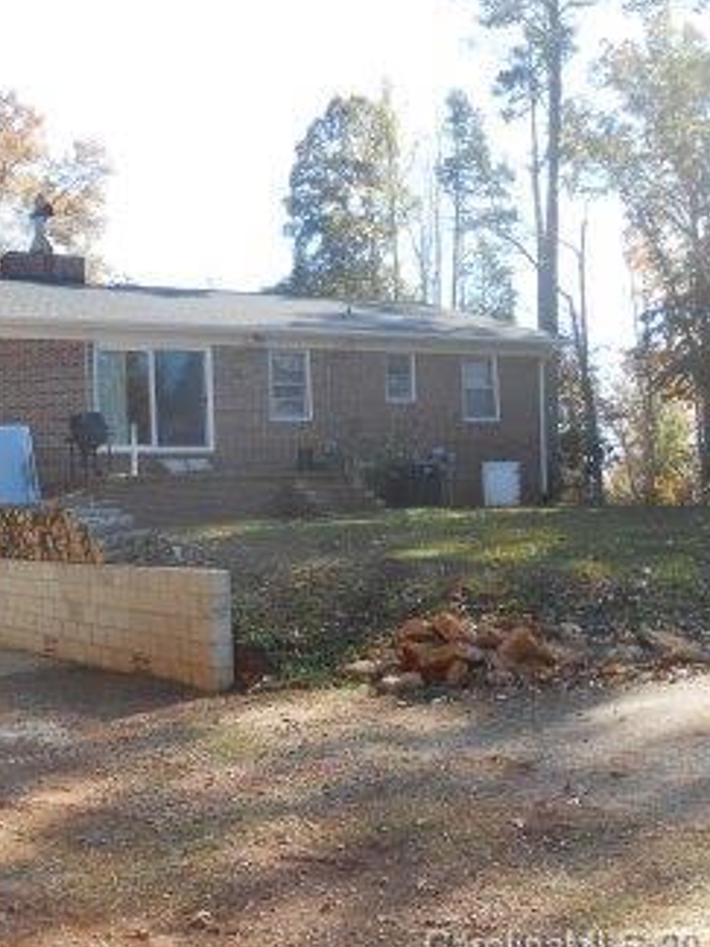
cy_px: 482
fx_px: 1285
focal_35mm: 47
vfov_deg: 40.4
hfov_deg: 29.9
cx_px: 105
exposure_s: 1/200
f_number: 3.9
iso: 80
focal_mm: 6
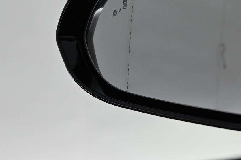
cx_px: 121
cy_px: 9
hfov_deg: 25.4
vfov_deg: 16.8
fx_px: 535
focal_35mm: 80
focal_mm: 42
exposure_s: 1/125
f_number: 5.6
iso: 1600
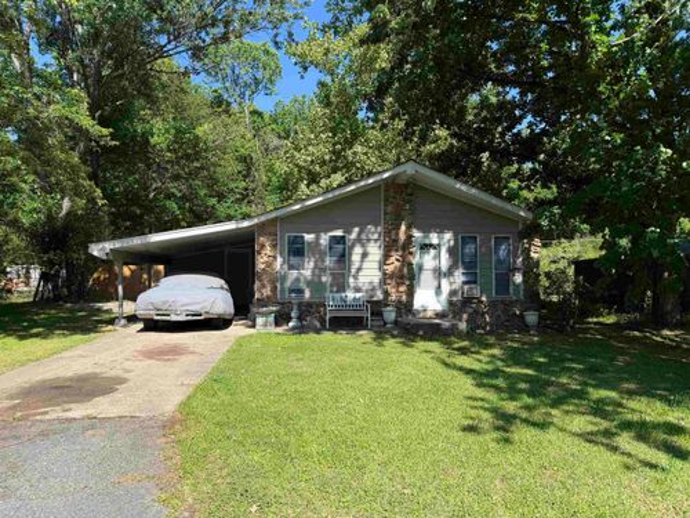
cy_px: 259
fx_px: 478
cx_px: 345
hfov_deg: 71.6
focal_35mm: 24
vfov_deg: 56.8
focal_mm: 6.76
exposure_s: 1/2110
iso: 80
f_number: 1.78
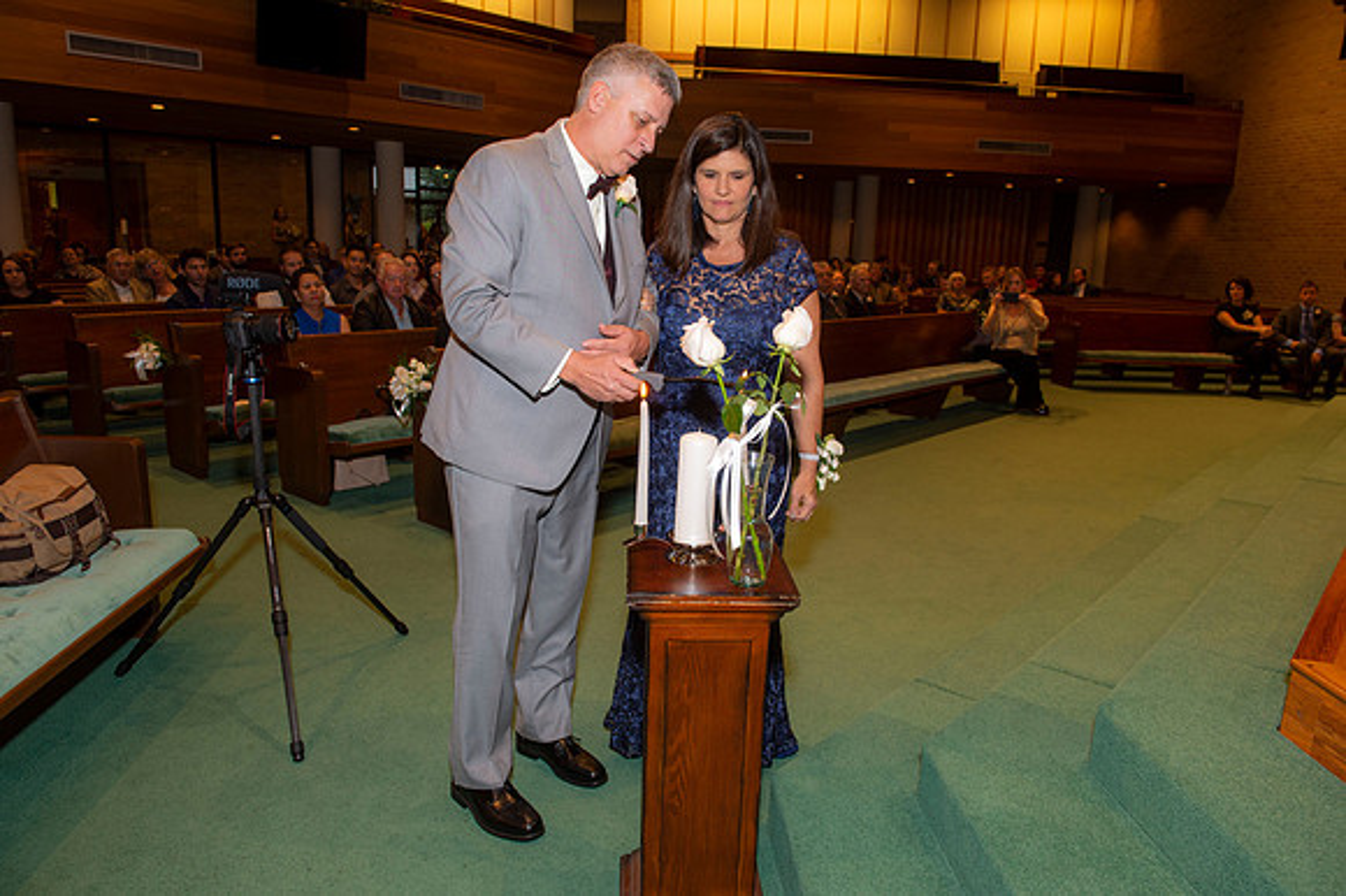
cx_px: 673
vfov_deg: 49.5
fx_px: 972
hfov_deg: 69.4
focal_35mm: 26
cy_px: 448
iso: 800
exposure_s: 1/50
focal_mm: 26
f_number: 6.3
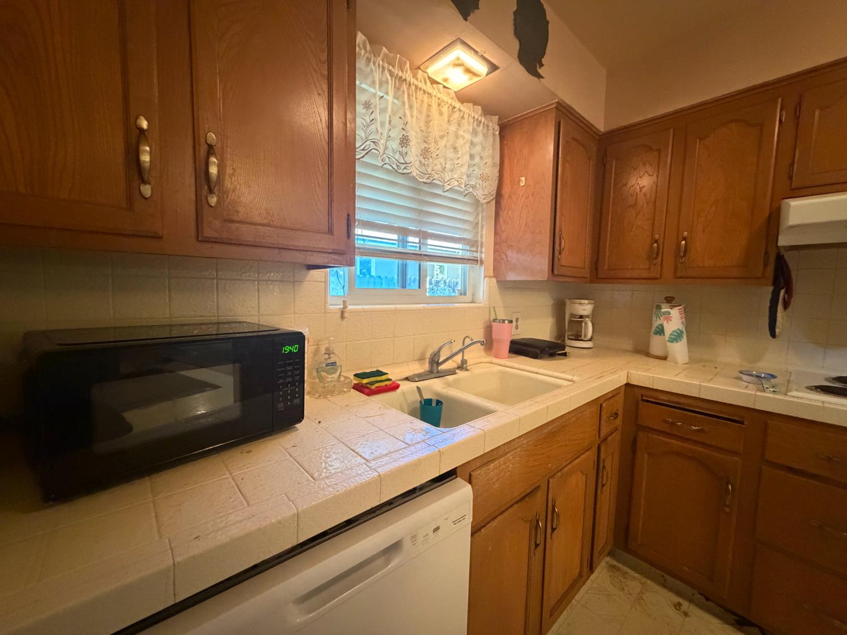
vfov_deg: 85.7
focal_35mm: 14
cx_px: 424
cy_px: 318
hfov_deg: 102.1
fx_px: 343
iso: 1000
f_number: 2.2
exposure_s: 1/60
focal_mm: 2.22
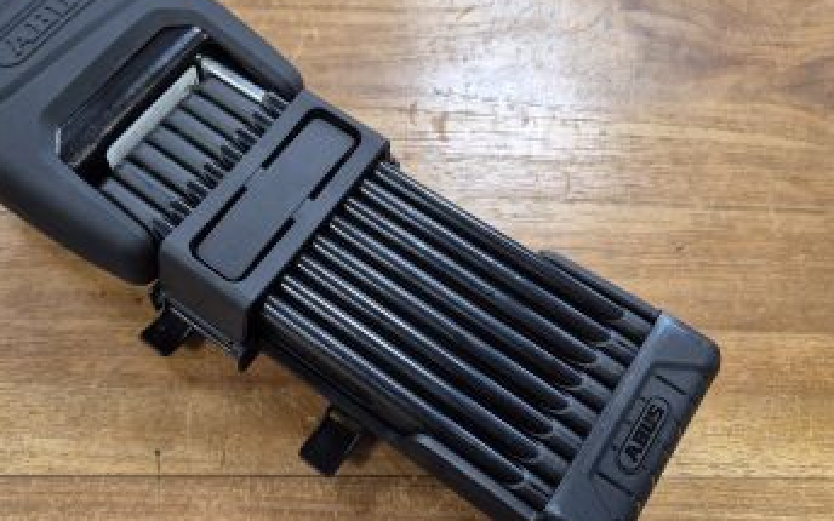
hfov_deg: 55.9
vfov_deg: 37.3
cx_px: 301
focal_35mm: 34
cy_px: 250
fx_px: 773
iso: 250
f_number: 1.8
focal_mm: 5.4
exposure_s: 1/100
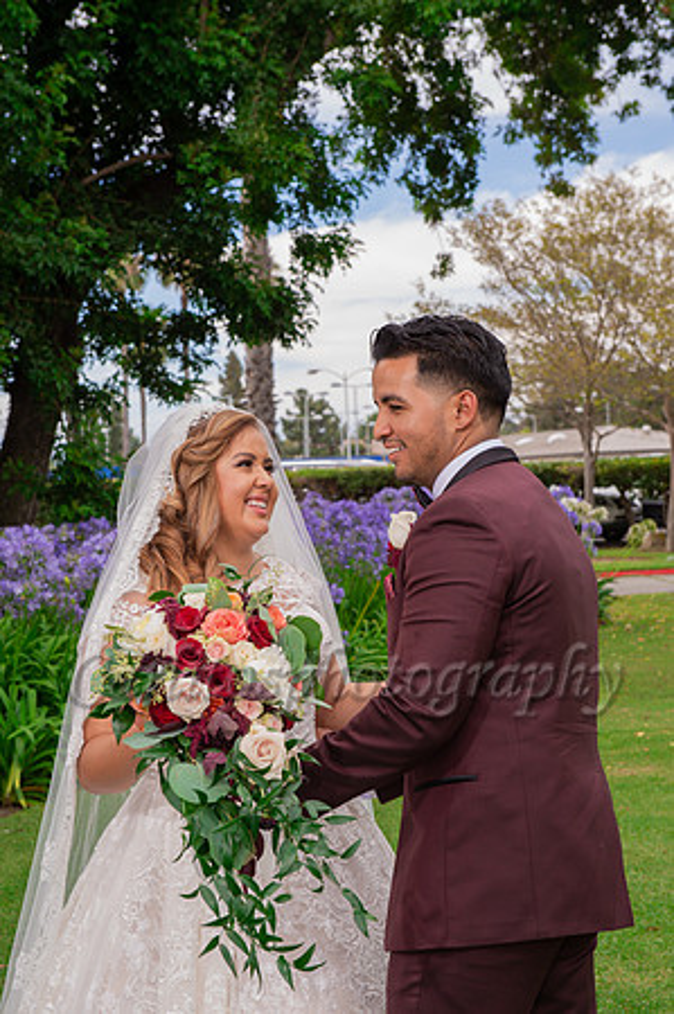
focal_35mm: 70
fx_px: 1970
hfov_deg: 19.4
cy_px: 507
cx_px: 337
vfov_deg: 28.9
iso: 400
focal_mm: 70
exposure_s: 1/250
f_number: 8
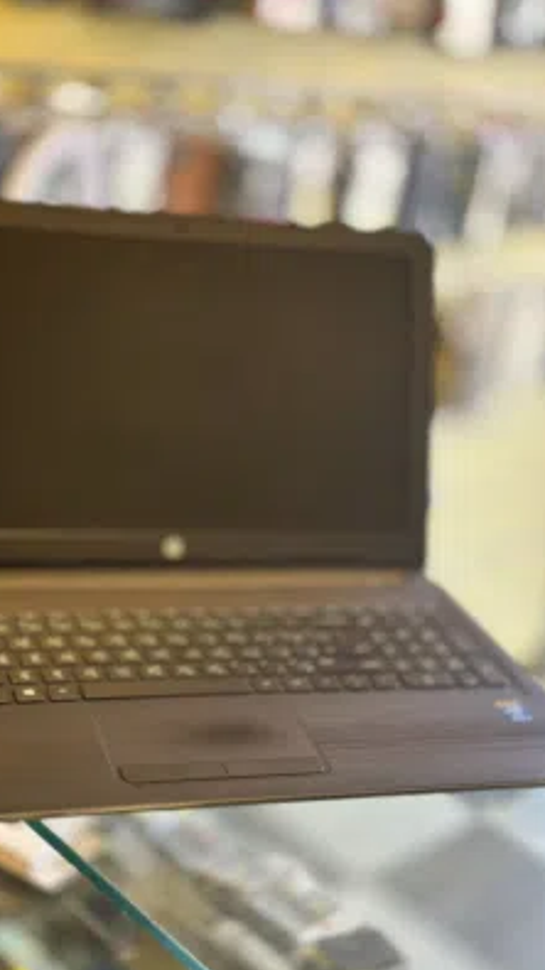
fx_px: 1362
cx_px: 214
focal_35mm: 53
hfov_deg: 22.6
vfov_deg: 39.2
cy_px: 489
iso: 125
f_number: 1.78
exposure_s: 1/107
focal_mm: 6.86
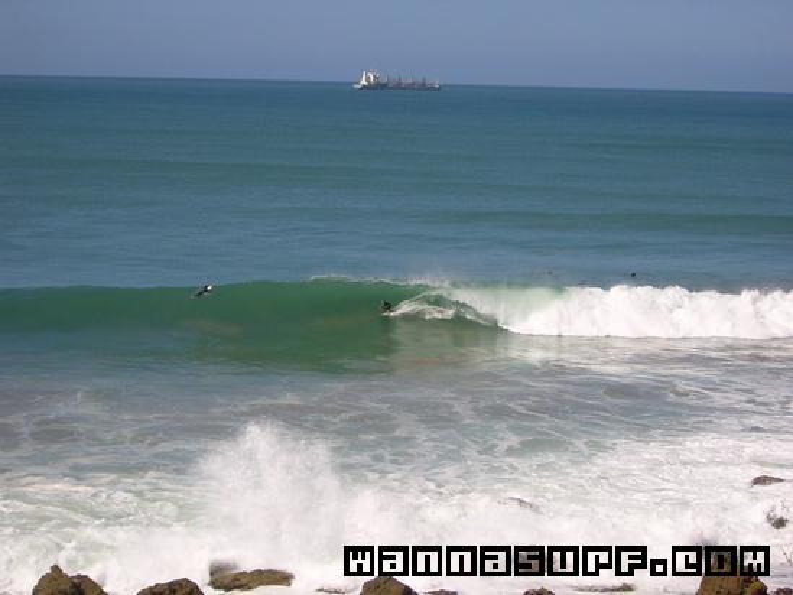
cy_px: 298
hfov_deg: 18.2
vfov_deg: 13.7
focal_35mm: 108
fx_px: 2475
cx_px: 396
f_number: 4.7
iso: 100
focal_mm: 14.1
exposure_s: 1/762
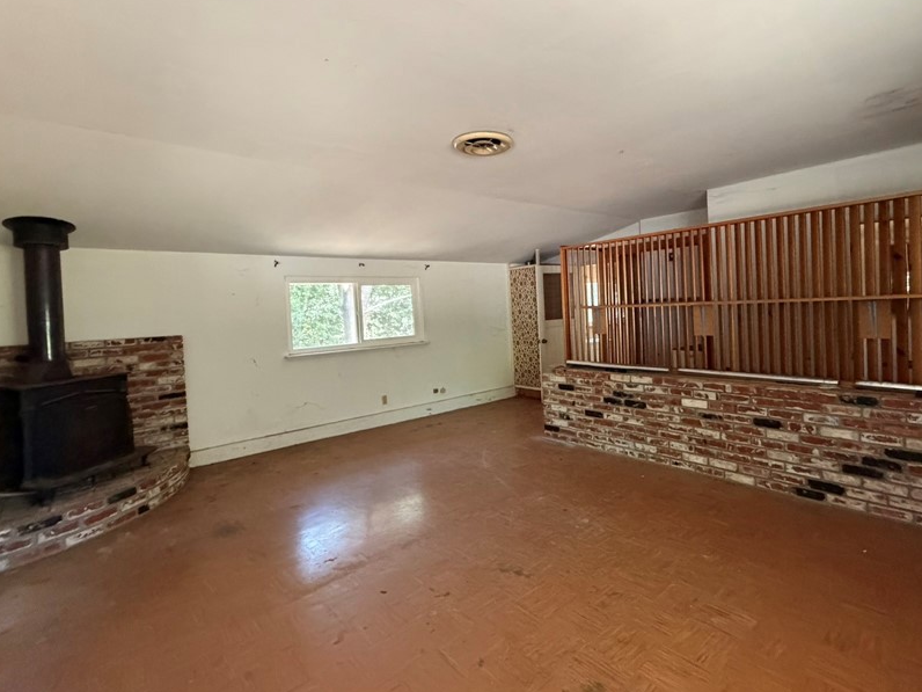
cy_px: 316
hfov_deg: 87.5
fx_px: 479
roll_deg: +2.7
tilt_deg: -2.3
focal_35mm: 18
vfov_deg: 71.5
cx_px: 505
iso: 640
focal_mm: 2.22
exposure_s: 1/60
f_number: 2.2
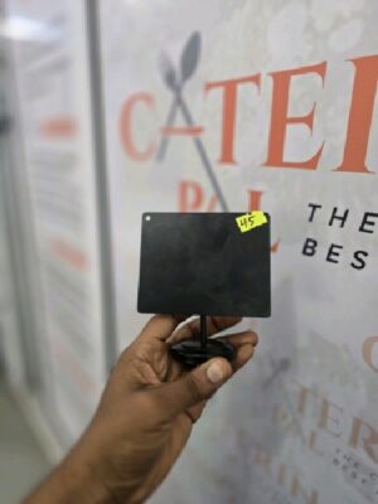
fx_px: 335
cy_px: 252
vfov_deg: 73.9
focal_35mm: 23
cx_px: 189
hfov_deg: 58.9
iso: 400
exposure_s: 1/101
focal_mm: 6.3
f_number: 1.7
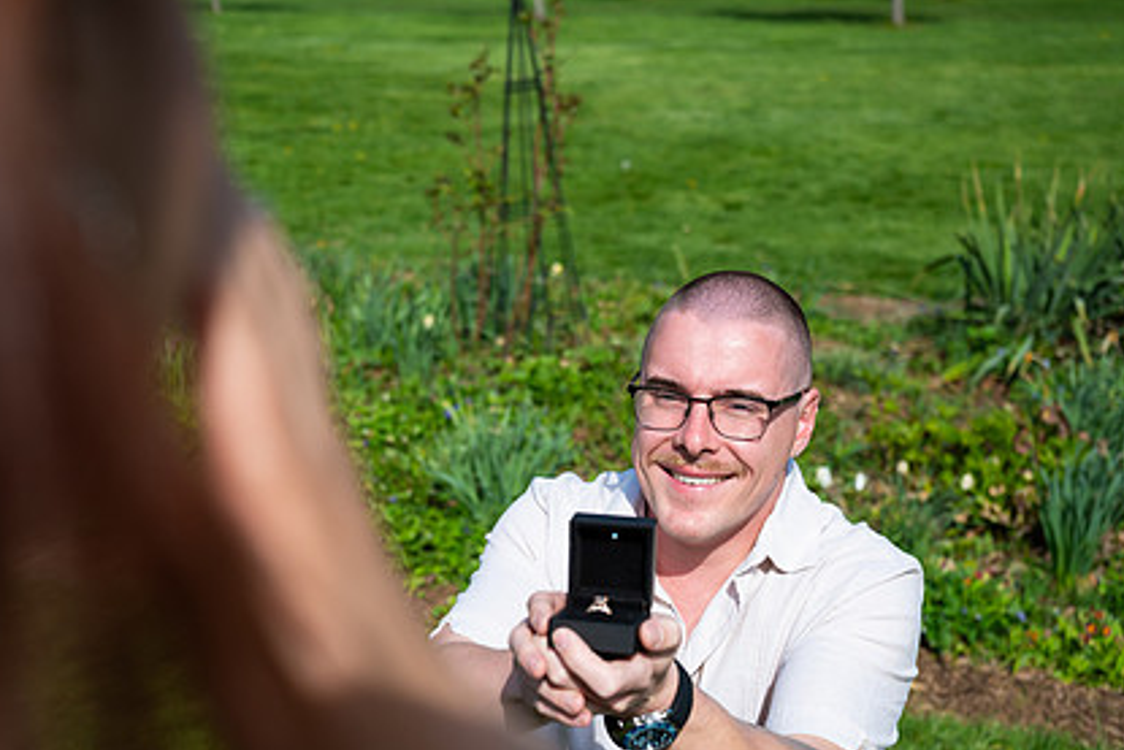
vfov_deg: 28.6
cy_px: 475
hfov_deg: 41.7
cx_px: 452
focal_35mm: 47
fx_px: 1468
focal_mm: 32
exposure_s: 1/3200
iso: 200
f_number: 3.2
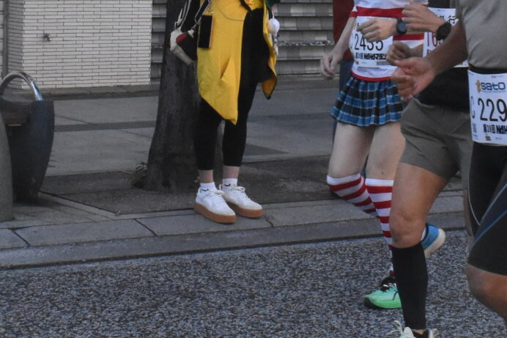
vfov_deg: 9.1
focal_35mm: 150
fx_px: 2110
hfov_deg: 13.6
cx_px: 387
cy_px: 11
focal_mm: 27
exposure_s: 1/640
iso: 2500
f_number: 13
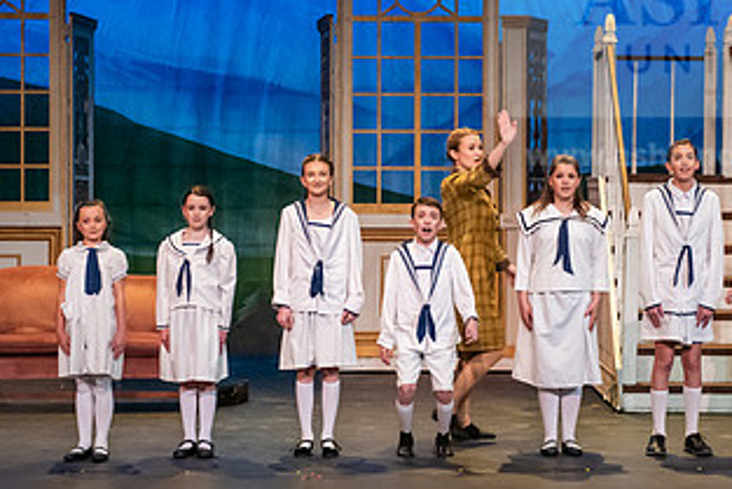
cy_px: 205
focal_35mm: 115
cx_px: 419
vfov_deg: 11.9
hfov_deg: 17.8
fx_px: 2339
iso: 2500
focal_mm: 62
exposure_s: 1/200
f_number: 3.2
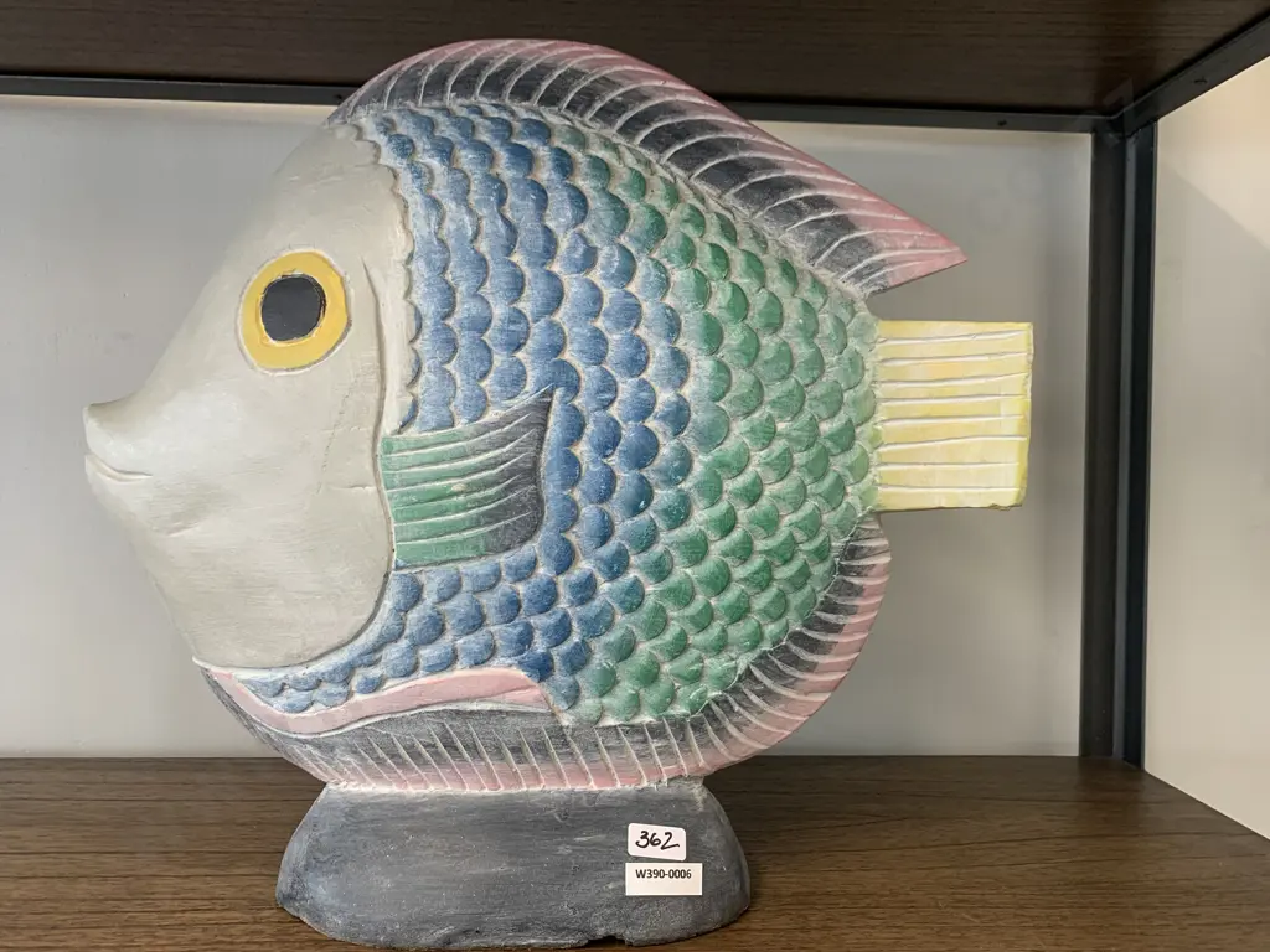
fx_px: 954
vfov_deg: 53.1
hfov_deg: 67.3
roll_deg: -1.4
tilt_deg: -1.2
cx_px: 635
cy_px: 476
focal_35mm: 26
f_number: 1.8
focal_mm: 4.25
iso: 50
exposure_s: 1/50
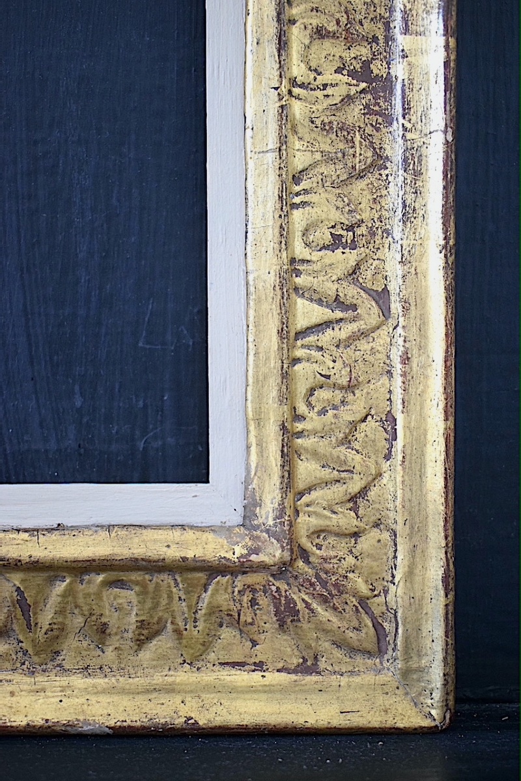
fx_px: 1107
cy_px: 390
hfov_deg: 26.5
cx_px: 260
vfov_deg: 38.9
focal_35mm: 51
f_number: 4.5
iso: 2200
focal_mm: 34
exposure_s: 1/60
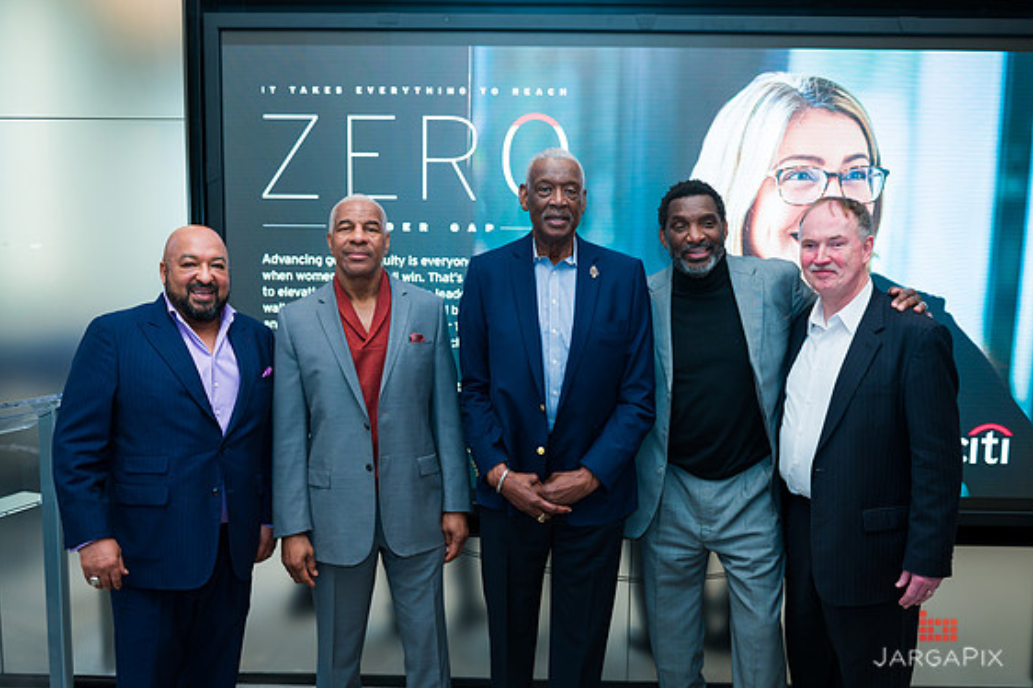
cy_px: 351
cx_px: 516
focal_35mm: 32
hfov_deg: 58.7
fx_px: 918
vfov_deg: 41.1
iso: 400
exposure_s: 1/200
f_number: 4
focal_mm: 31
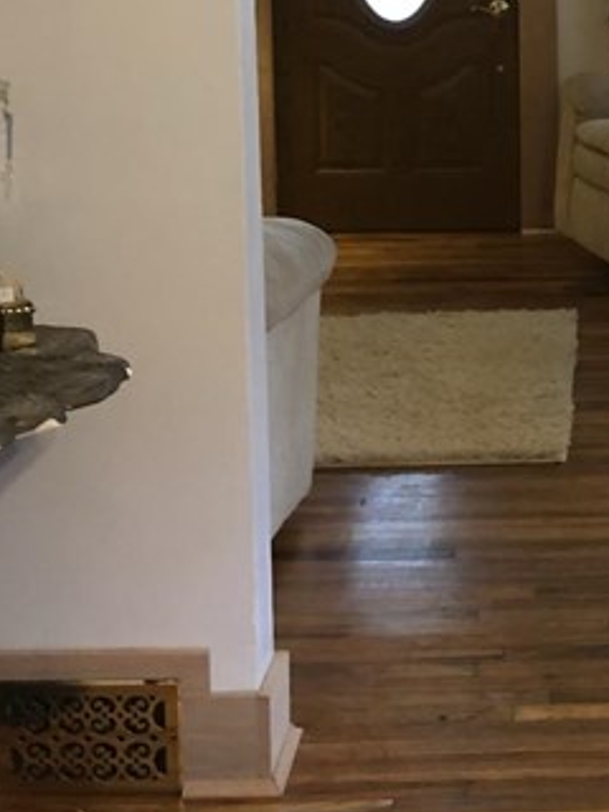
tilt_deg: -7.4
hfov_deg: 16.9
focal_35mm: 84
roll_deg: -0.8
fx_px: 1970
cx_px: 705
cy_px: 157
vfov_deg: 22.9
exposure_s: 1/15
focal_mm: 4
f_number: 1.8
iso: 80
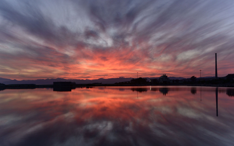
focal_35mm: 36
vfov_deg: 35.3
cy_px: 74
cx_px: 117
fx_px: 230
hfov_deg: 54.0
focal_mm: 35
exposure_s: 1/50
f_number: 5.6
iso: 500
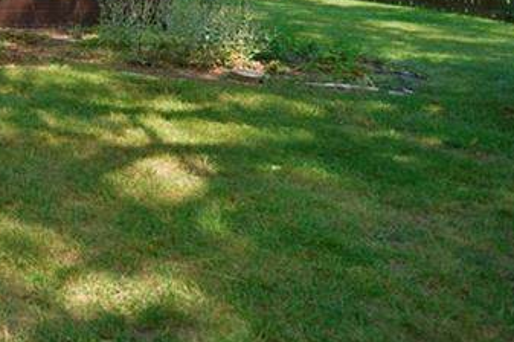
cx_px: -146
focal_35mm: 73
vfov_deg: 17.8
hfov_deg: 24.4
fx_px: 1041
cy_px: -63
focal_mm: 24
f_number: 5.6
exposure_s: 1/500
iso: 100
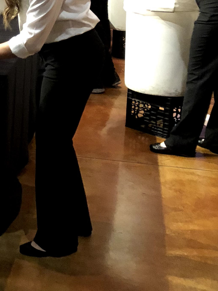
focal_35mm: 83
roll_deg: +0.4
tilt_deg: -10.1
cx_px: -51
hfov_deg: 16.9
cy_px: 34
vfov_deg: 23.0
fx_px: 697
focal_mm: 3.99
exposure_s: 1/24
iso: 640
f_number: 1.8
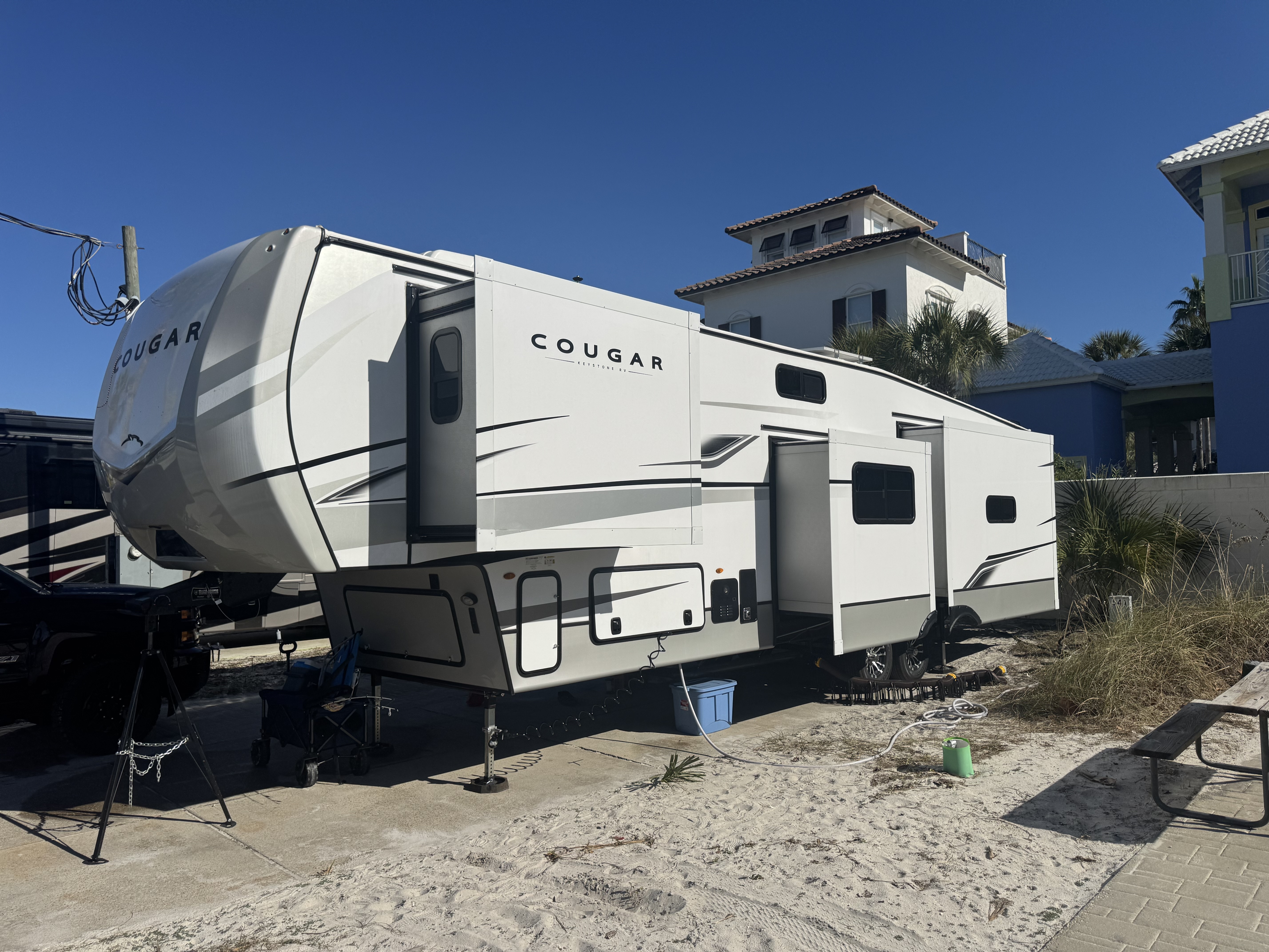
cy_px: 476
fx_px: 880
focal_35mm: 24
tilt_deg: +3.3
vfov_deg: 56.8
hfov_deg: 71.6
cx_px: 634
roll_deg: +0.4
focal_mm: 6.76
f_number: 1.78
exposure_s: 1/12346
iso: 64
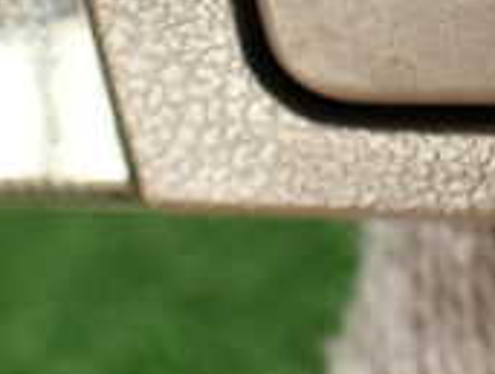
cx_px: 405
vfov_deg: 13.3
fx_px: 1505
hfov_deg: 18.5
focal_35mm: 105
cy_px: -206
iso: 100
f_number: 2.3
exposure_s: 1/80
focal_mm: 5.4
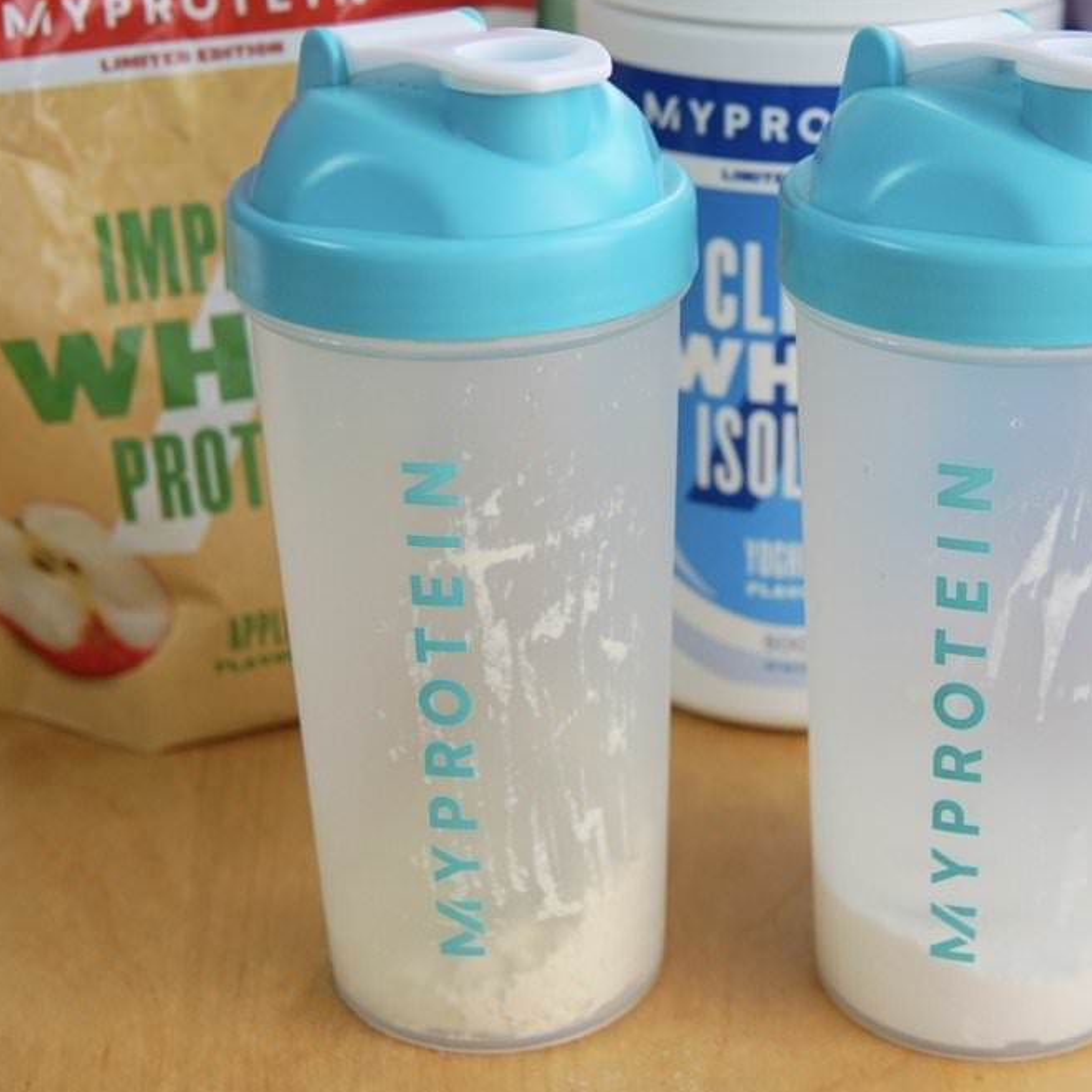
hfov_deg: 29.3
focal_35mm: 58
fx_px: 2070
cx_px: 763
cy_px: 544
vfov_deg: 29.6
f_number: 4
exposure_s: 1/60
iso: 160
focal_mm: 30
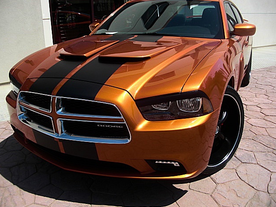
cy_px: 102
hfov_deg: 50.1
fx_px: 295
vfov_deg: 38.7
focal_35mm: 37
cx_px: 137
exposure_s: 1/800
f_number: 2.8
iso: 50
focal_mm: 6.3
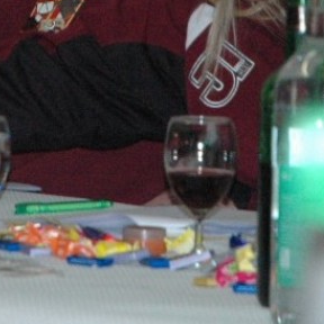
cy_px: -99
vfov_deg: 7.0
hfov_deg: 7.1
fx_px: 2626
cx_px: 200
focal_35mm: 248
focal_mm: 70
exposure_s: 1/60
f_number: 4.5
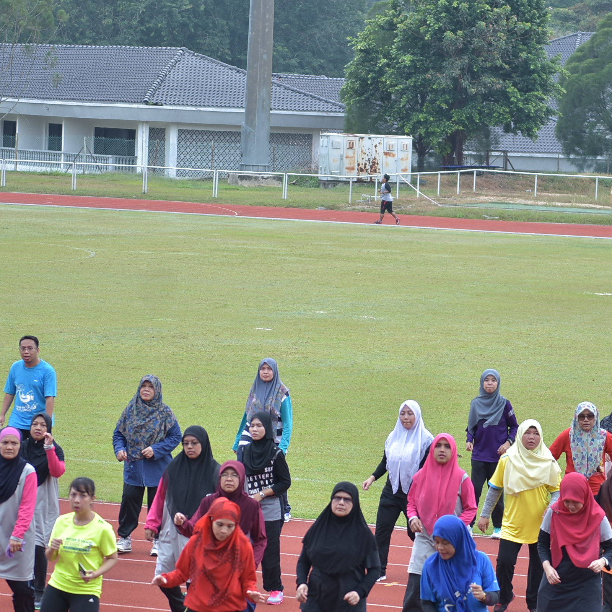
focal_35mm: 167
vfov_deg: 10.5
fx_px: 3340
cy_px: 348
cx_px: 374
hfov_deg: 10.5
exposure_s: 1/200
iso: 100
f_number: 2.8
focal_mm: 70
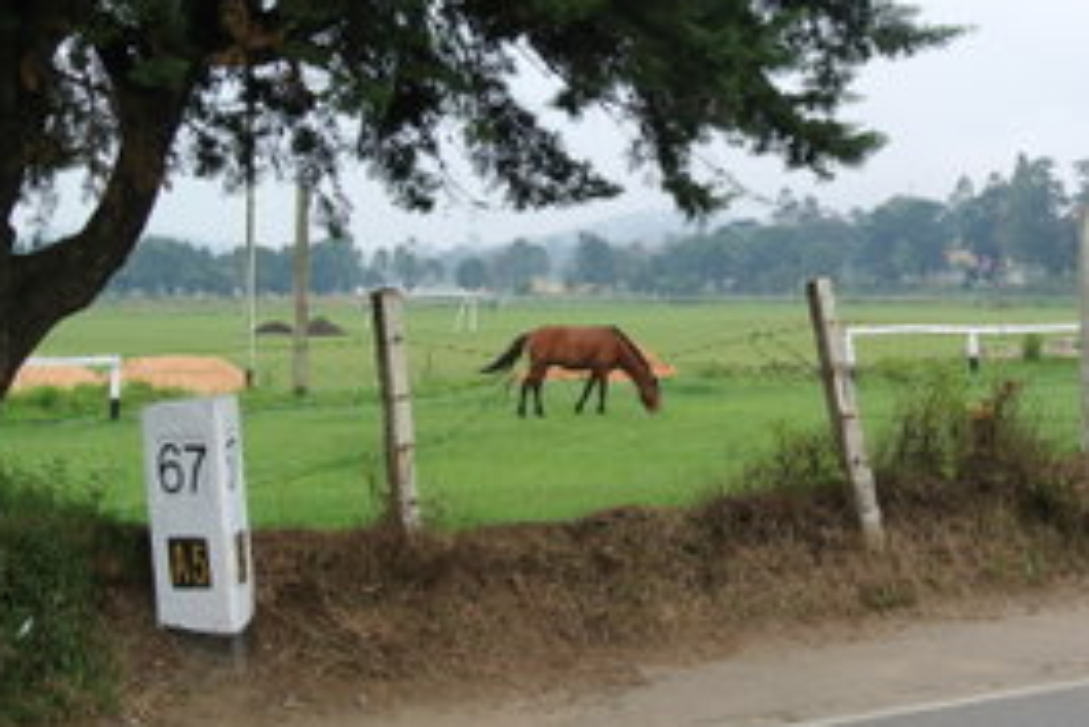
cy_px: 312
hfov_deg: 29.3
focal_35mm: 68
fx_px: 2058
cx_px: 777
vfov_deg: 20.0
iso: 100
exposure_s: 1/80
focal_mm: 16.9
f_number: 5.6
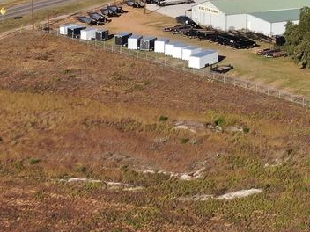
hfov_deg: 14.6
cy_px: 105
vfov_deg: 11.0
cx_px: 128
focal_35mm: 135
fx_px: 1209
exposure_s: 1/1000
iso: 100
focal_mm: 5.57
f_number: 3.2
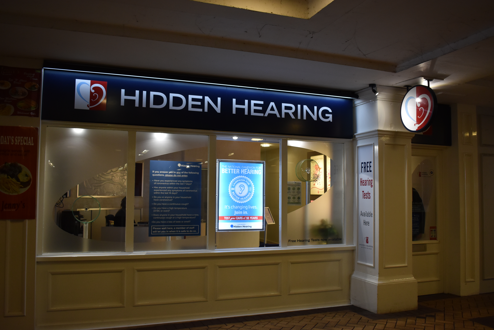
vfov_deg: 41.7
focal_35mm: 32
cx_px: 247
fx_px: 432
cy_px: 165
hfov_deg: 59.5
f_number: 3.8
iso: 800
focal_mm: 21
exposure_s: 1/160
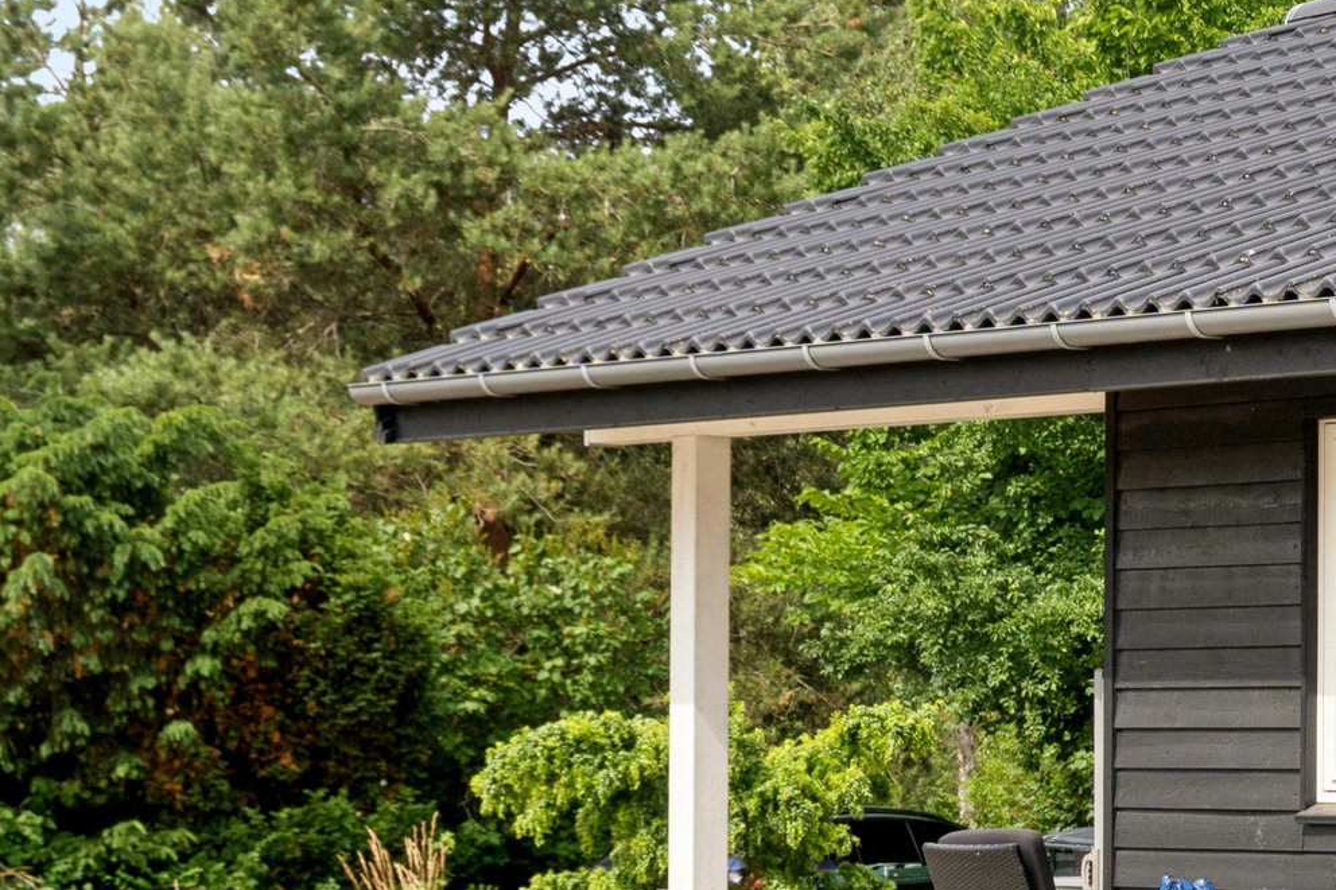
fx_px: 4546
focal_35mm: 123
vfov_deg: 11.2
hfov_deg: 15.6
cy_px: 586
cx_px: 1891
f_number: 8
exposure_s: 1/250
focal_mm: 27
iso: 200
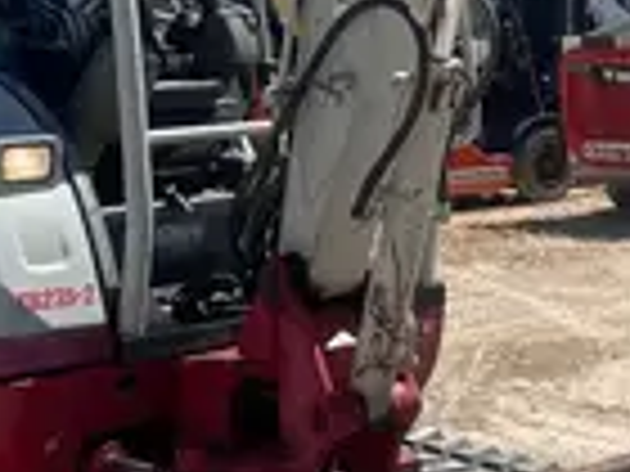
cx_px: 364
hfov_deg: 19.2
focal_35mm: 102
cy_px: -79
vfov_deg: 14.1
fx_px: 1856
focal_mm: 4.2
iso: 32
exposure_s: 1/4132
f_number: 1.6
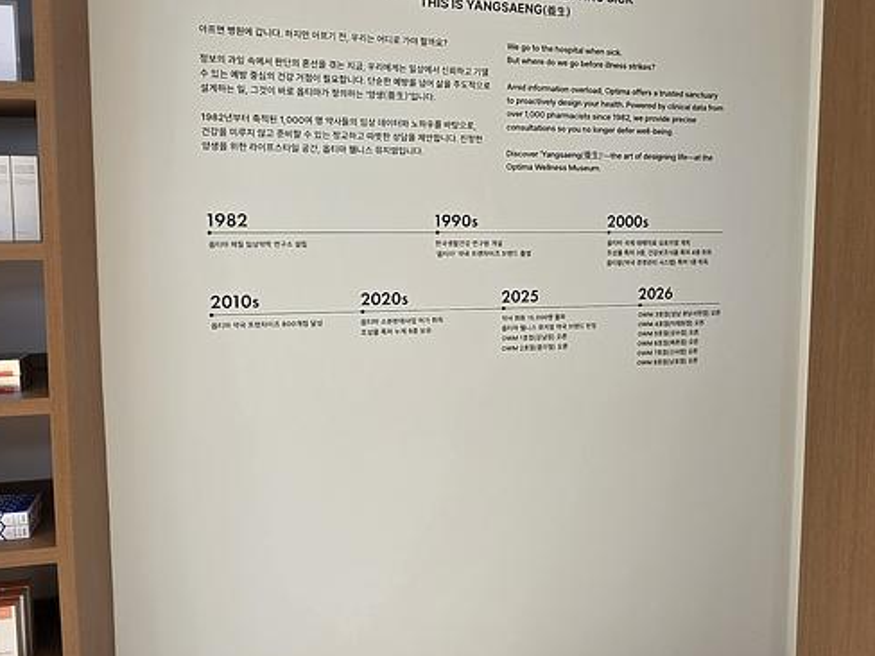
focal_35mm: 32
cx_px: 479
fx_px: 809
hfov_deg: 56.7
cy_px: 305
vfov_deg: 44.1
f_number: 1.9
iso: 80
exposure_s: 1/120
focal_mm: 2.2
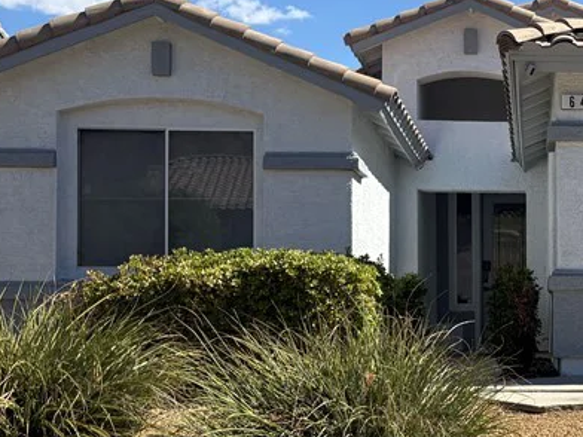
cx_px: 644
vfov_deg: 21.5
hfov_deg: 26.3
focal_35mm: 68
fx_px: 1145
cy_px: 302
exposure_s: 1/3448
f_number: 1.6
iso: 50
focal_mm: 5.96
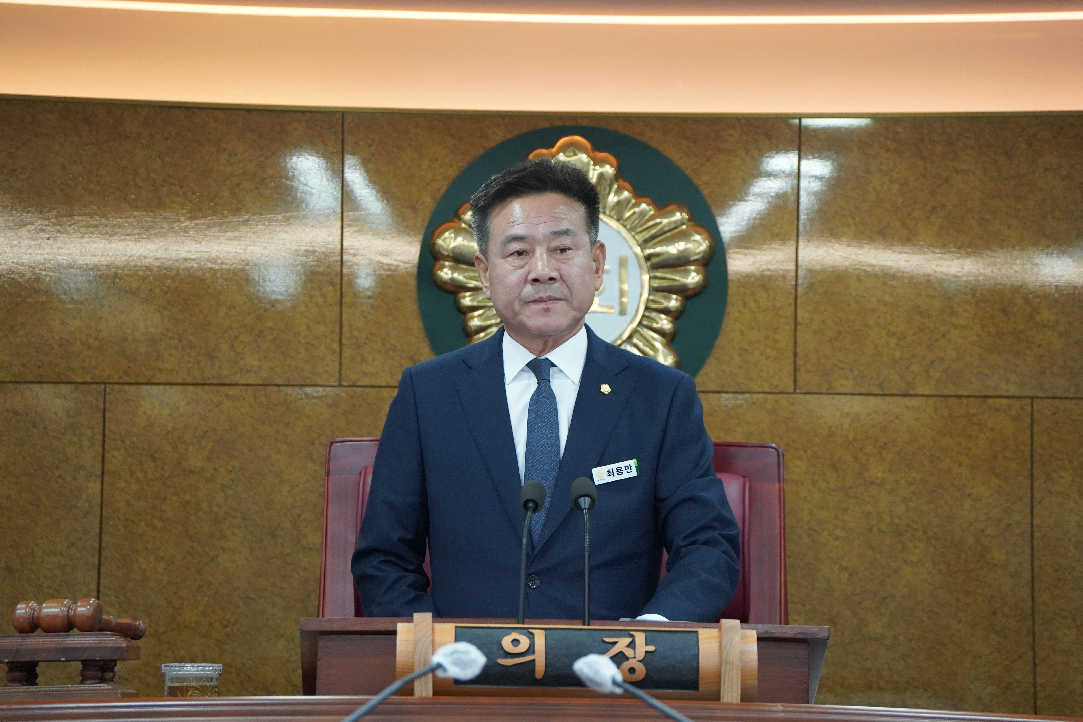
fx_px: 6979
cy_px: 361
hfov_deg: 8.9
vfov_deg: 5.9
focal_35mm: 232
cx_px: 542
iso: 6400
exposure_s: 1/250
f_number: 6.3
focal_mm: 232
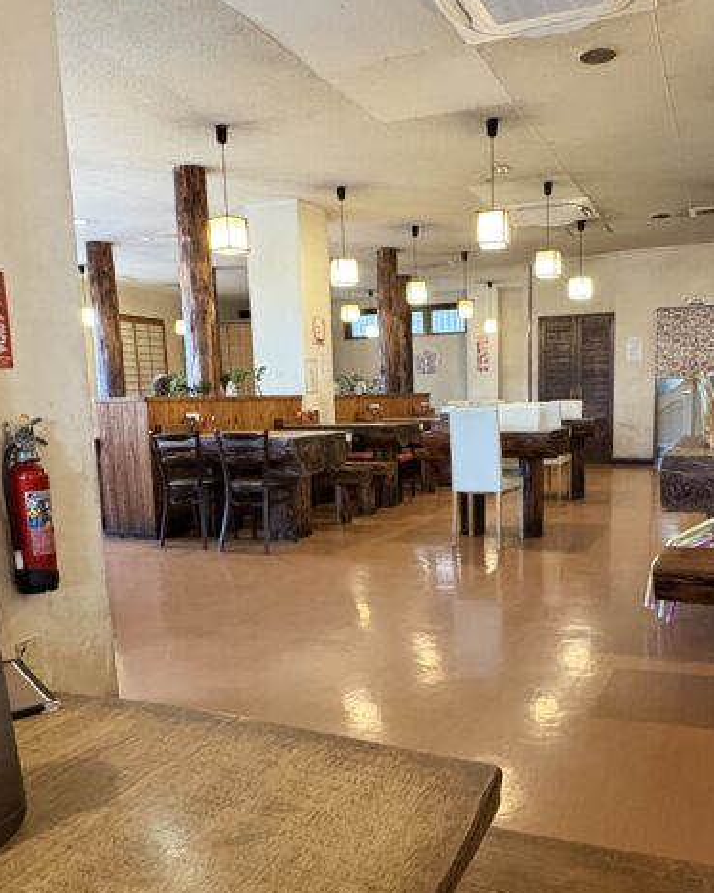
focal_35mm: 30
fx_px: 792
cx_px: 417
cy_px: 537
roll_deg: -0.3
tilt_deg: -10.1
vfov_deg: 58.3
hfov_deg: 48.3
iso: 640
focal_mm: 2.22
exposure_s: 1/60
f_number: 2.2
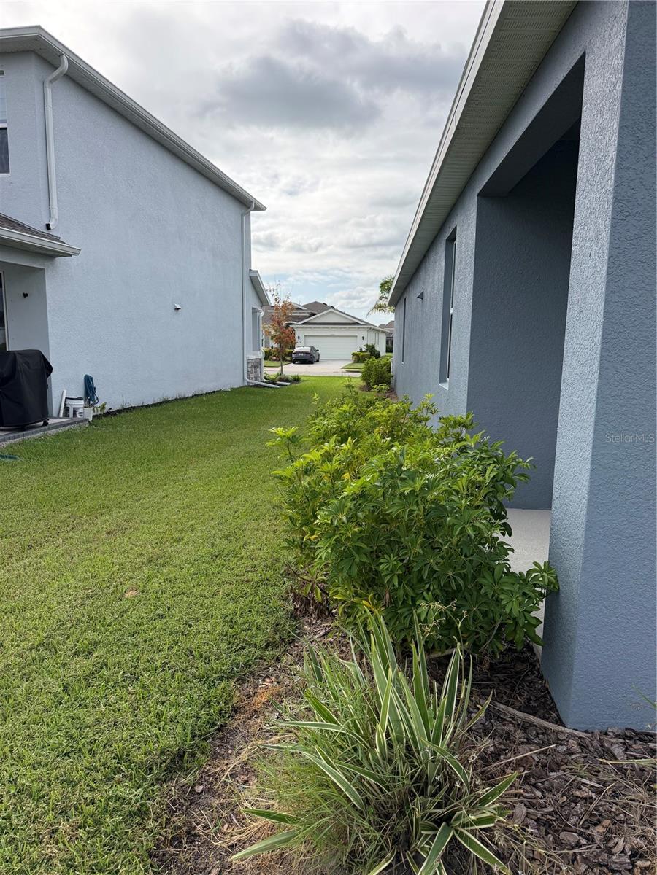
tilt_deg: -10.9
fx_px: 607
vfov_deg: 71.6
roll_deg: -1.0
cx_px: 328
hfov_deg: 56.8
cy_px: 438
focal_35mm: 24
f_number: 1.78
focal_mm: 6.76
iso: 100
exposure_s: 1/4975
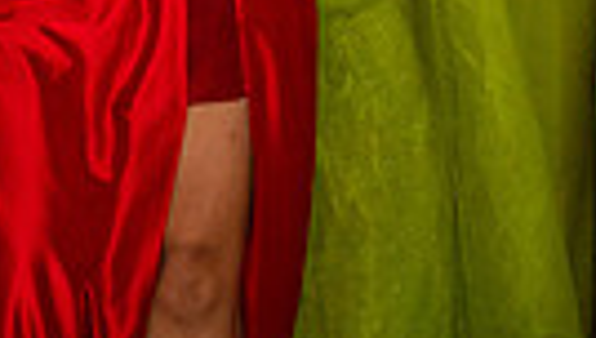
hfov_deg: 6.2
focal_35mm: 347
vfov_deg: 3.5
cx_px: 36
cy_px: -480
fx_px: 5495
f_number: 4
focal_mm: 70
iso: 1000
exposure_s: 1/500
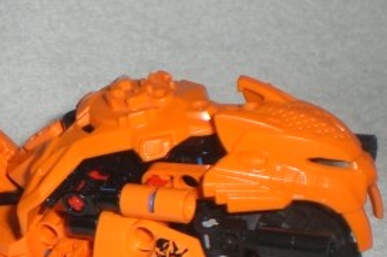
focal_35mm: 93
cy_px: 241
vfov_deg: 14.5
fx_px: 999
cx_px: -10
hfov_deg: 21.1
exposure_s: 1/60
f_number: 3.1
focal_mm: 6.3
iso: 50
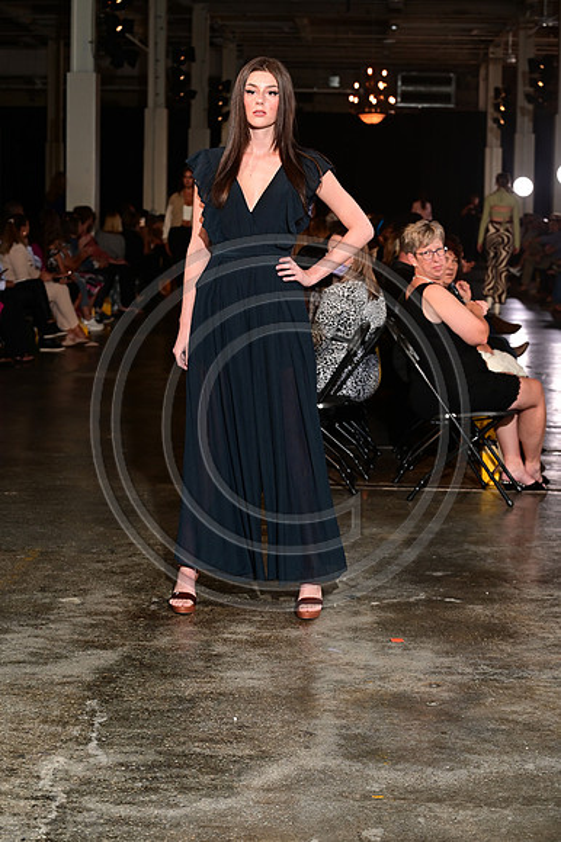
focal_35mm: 70
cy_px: 421
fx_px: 1638
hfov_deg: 19.4
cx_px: 280
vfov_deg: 28.9
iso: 1000
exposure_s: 1/125
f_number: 6.3
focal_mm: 70
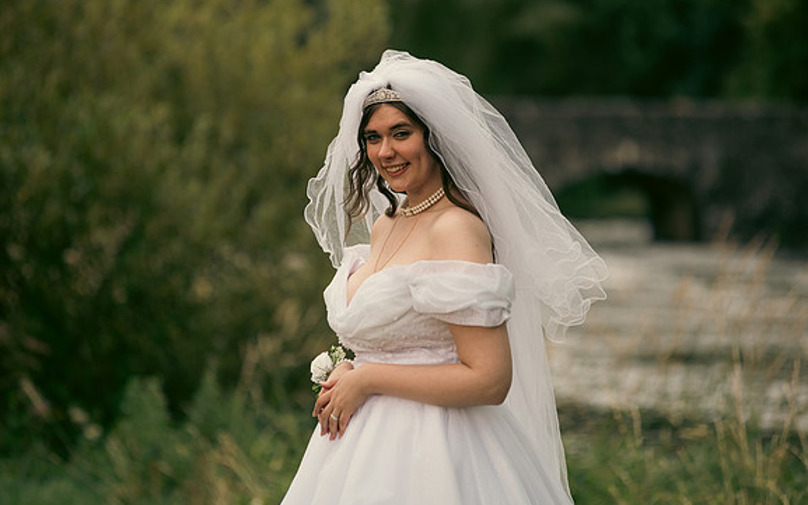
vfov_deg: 6.4
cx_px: 403
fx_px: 4516
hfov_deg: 10.2
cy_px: 241
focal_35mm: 205
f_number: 3.5
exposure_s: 1/200
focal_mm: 200
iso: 320
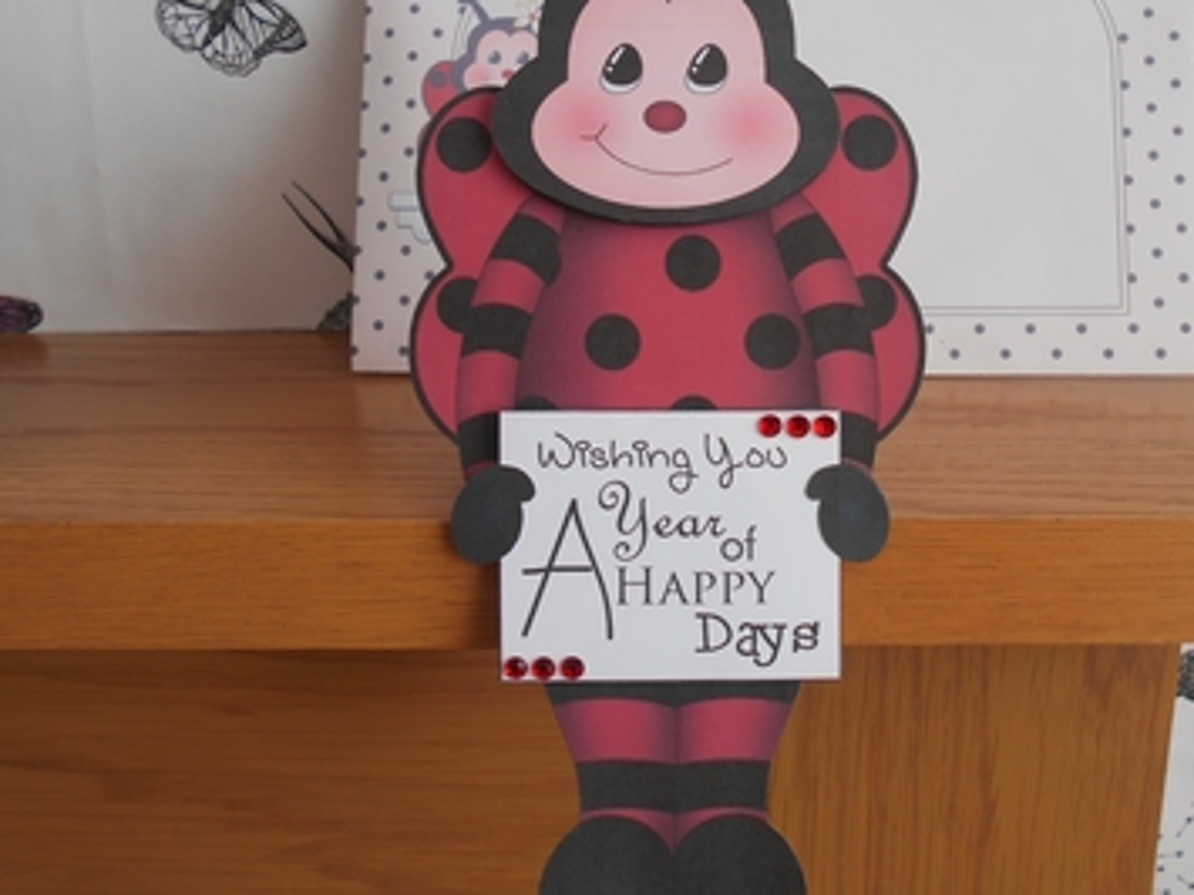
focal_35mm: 33
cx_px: 716
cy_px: 348
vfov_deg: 42.7
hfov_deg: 55.0
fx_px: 1138
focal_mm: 4.6
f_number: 3.2
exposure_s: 1/40
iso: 80
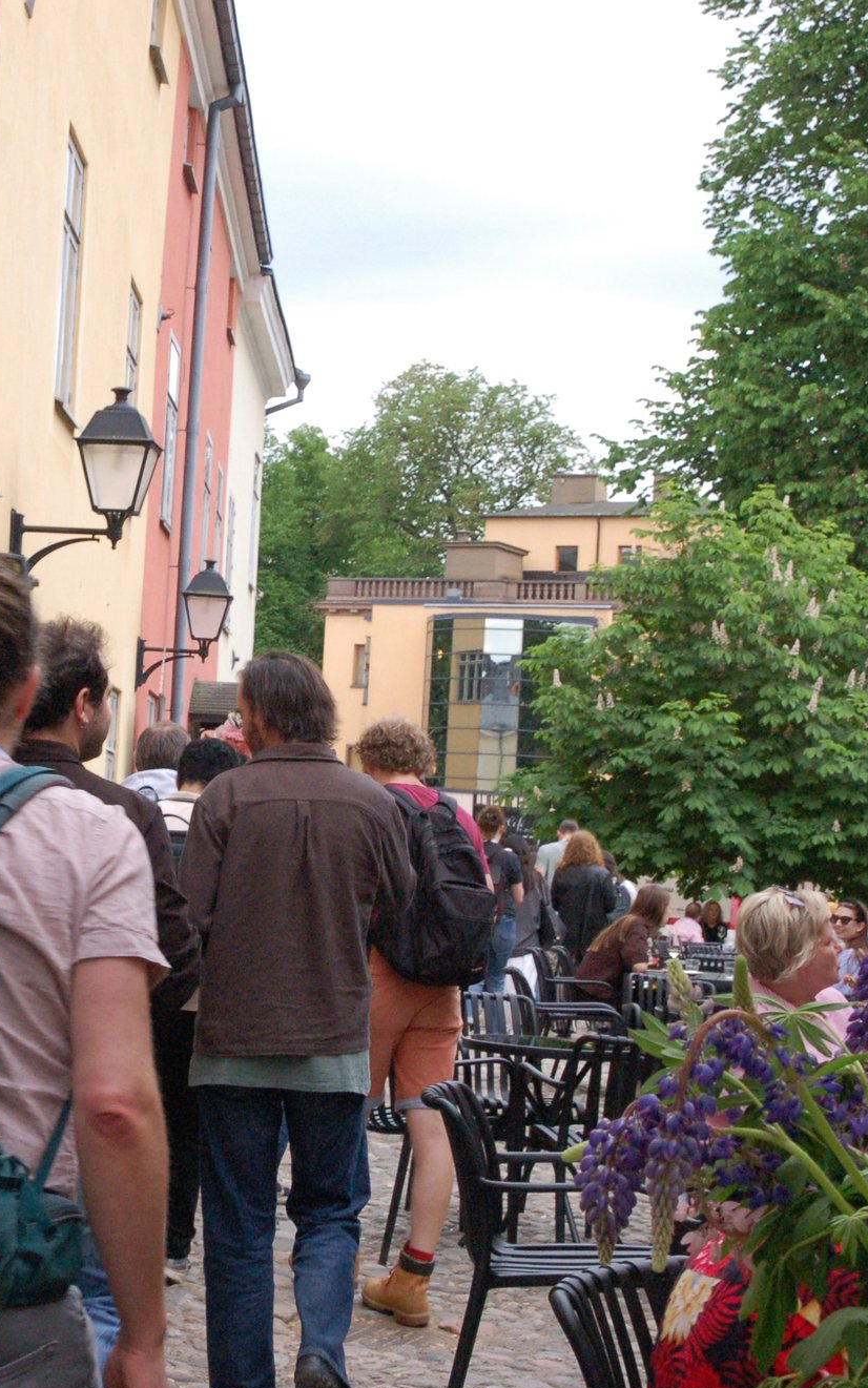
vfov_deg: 27.8
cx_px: 78
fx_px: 2800
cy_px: 698
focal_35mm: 74
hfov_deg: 17.4
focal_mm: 32
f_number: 13
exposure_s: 1/125
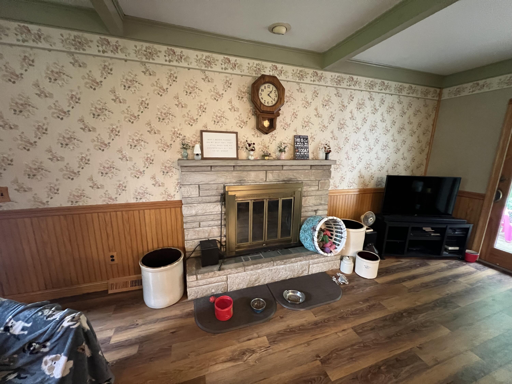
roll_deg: -0.1
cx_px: 256
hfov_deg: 106.2
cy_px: 192
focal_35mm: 13
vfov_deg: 89.9
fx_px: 192
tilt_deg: -12.2
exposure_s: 1/40
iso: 640
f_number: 1.8
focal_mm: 1.57
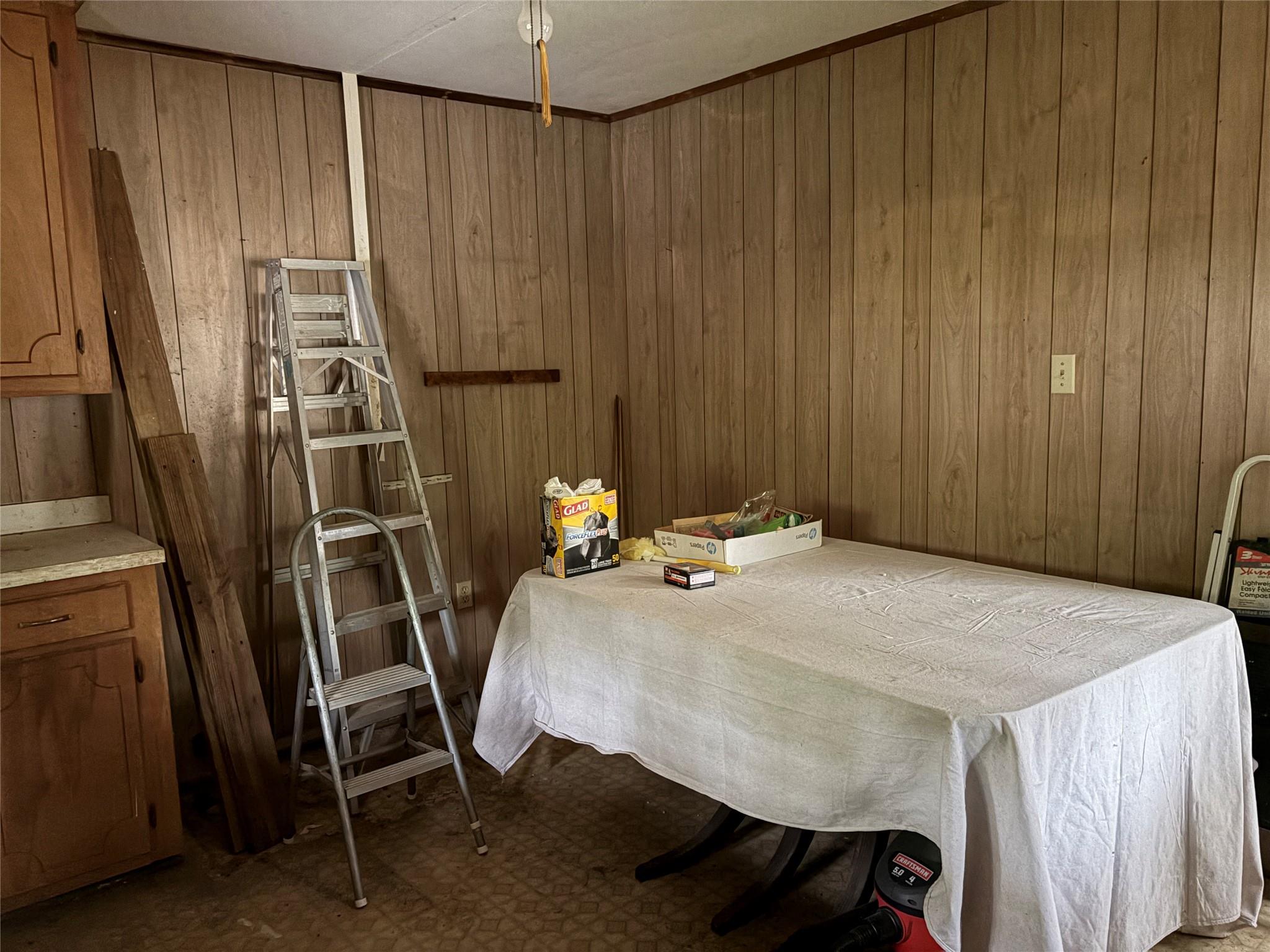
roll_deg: +1.9
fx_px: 954
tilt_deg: -7.6
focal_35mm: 26
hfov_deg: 67.3
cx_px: 635
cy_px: 476
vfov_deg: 53.1
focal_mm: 5.96
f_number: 1.6
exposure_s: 1/20
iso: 1000
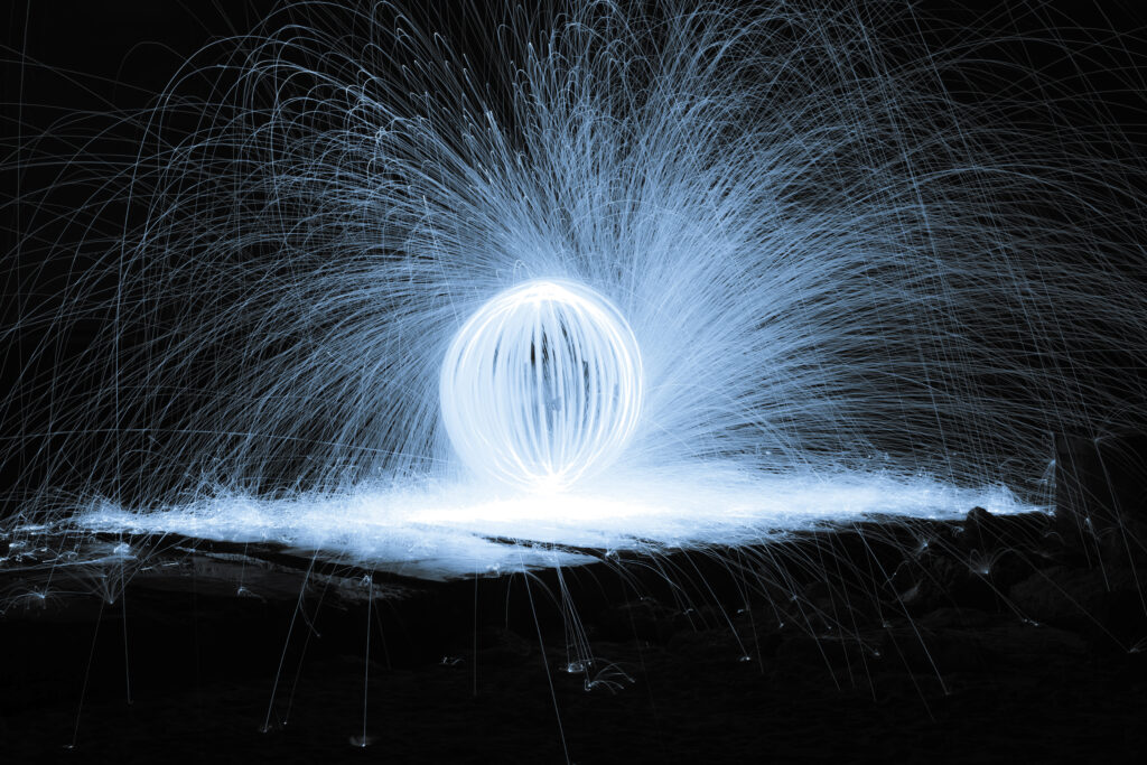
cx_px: 574
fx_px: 1593
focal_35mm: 50
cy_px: 382
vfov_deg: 27.0
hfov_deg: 39.6
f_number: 8
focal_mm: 50
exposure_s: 15
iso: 100
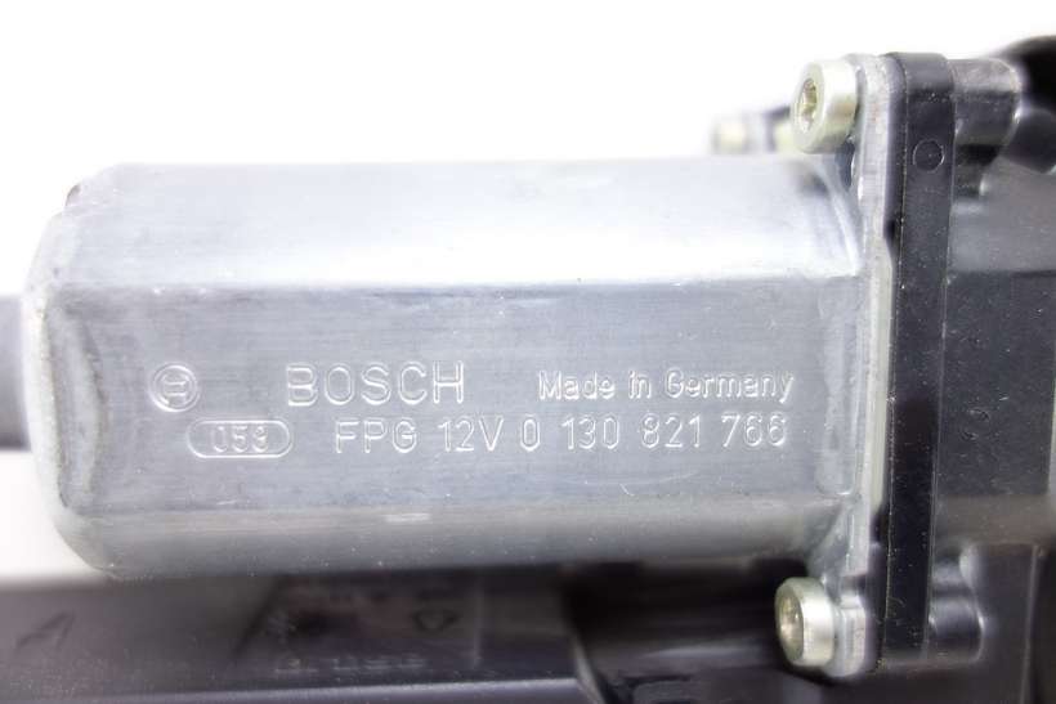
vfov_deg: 46.4
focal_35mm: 28
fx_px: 821
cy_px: 352
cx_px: 528
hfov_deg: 65.5
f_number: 1.8
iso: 125
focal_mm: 10.4
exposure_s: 1/40
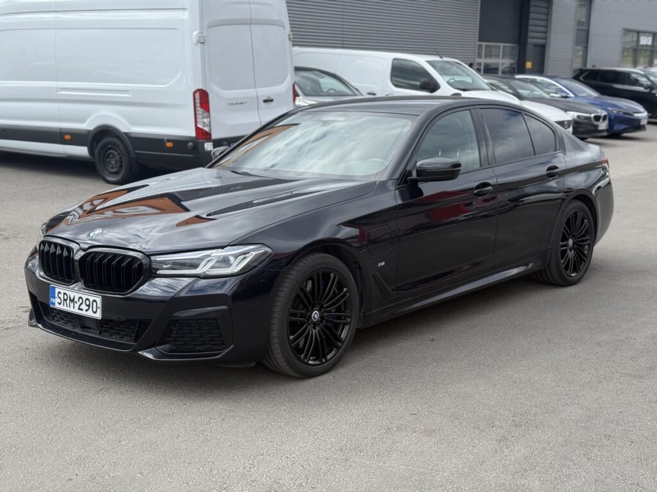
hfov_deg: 39.7
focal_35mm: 48
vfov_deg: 30.3
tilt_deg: -11.2
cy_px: 246
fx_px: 911
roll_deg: -1.4
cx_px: 328
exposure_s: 1/2342
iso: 80
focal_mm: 6.76
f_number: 1.78
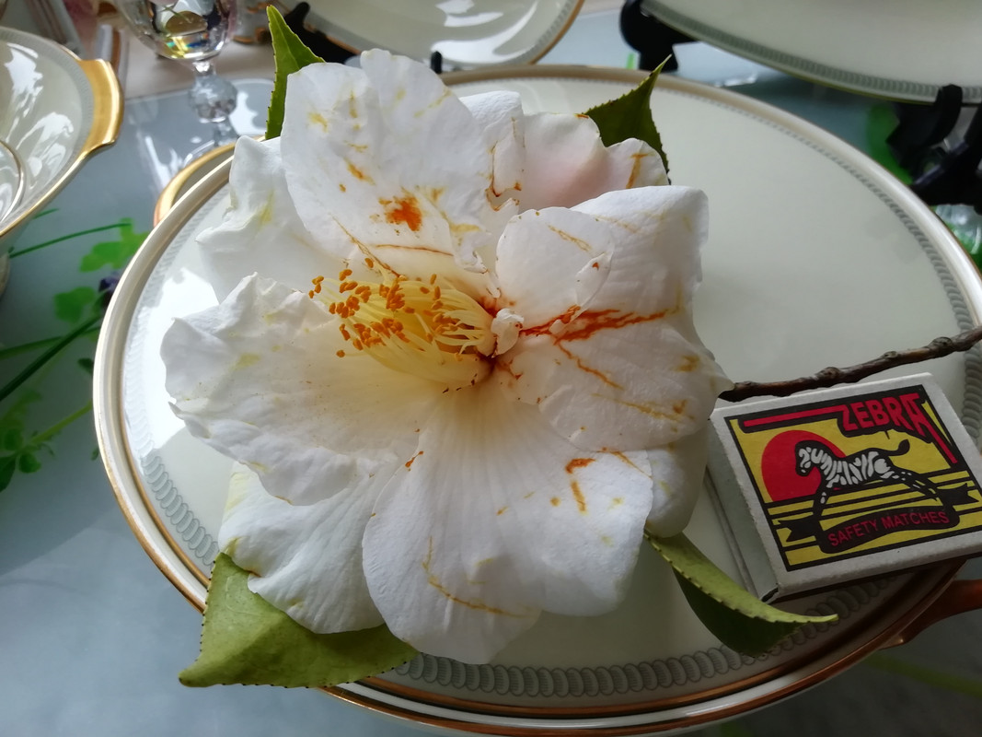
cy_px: 368
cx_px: 491
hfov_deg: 67.3
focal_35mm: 26
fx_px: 737
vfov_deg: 53.1
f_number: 2.2
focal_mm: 3.46
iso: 80
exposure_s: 1/50
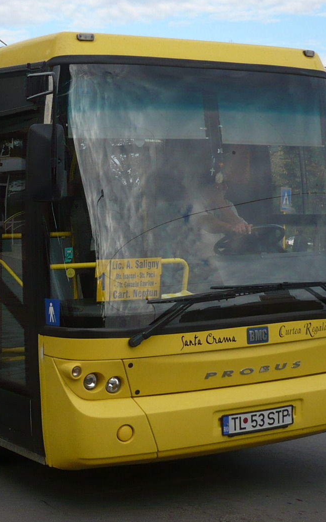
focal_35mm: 50
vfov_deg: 40.3
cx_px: 53
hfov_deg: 25.3
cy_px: 261
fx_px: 711
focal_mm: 5.8
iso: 100
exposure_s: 1/640
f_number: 2.8
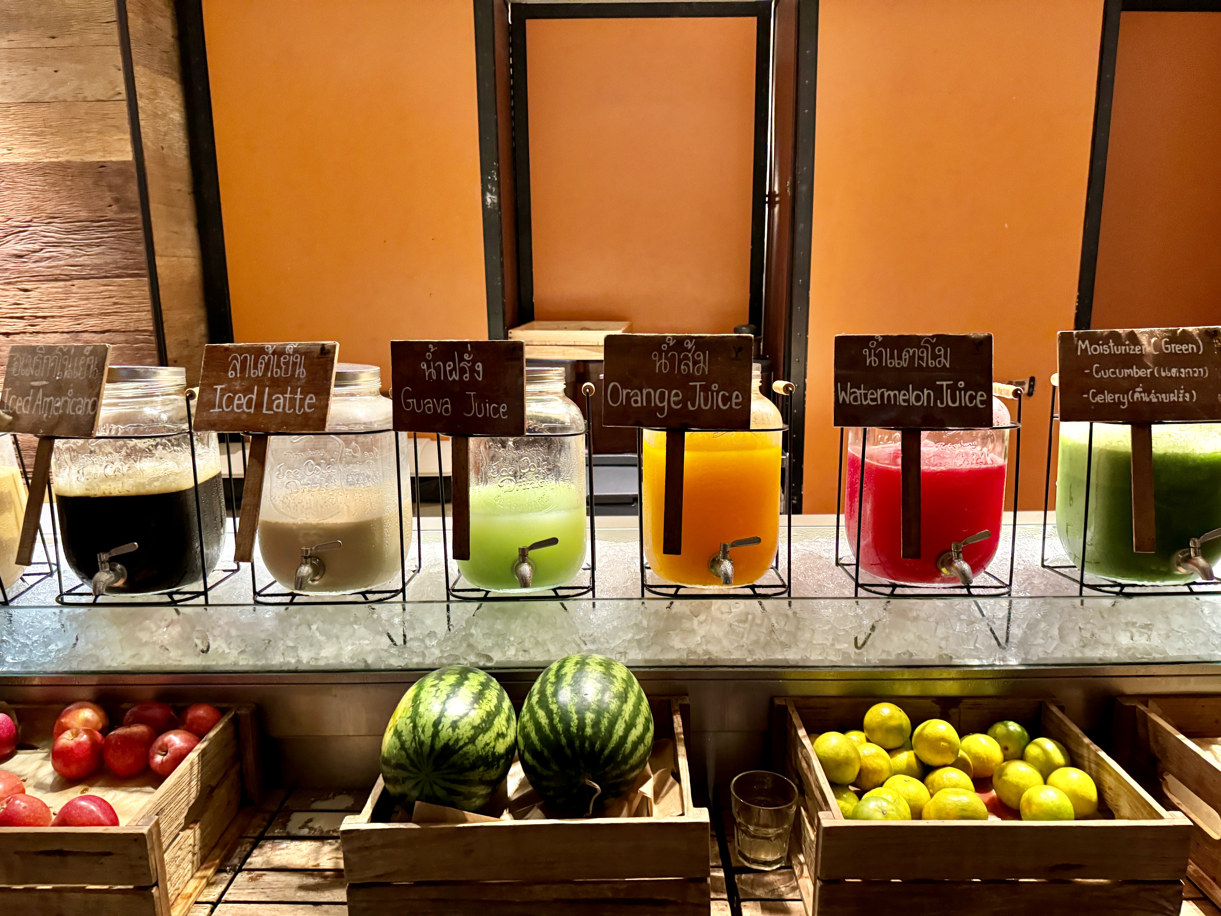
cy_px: 458
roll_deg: +0.3
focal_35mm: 24
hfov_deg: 71.6
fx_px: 847
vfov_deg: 56.8
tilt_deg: -12.2
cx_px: 610
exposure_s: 1/50
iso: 640
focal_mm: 6.86
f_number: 1.78
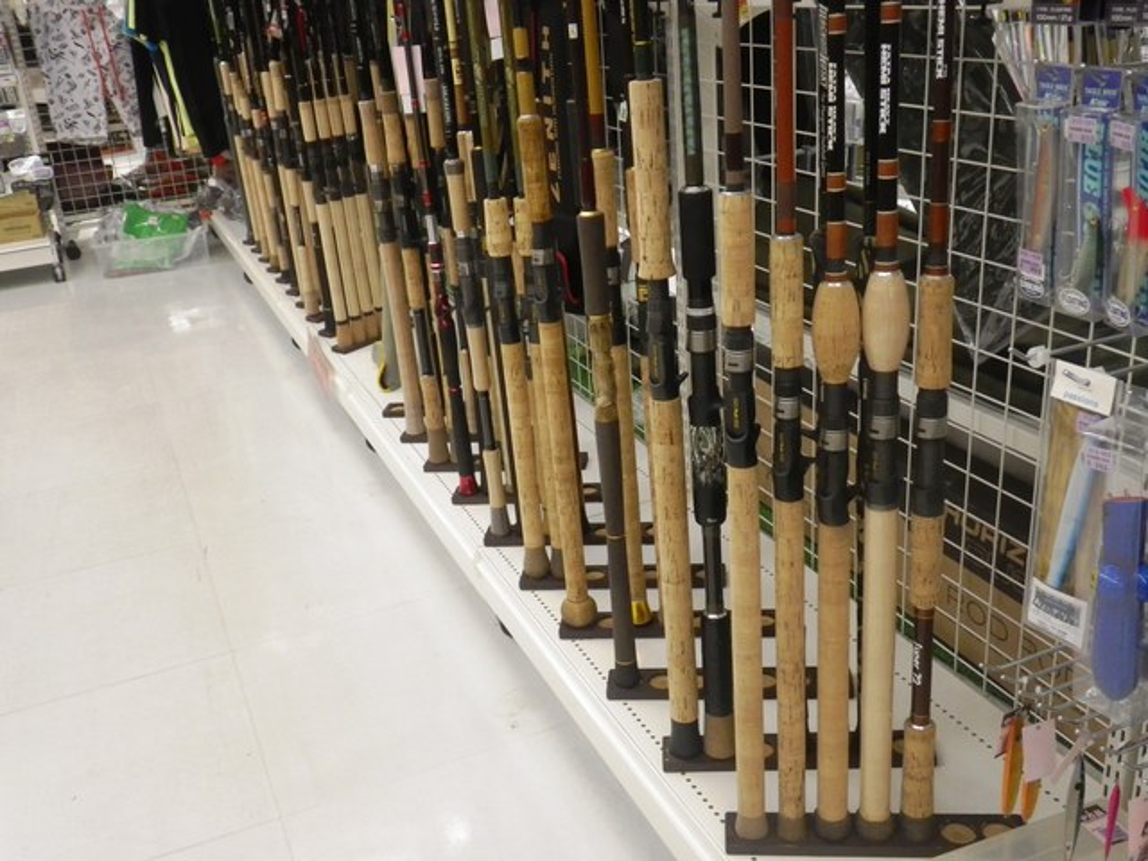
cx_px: 574
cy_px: 430
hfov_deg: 54.0
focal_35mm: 34
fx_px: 1128
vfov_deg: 41.8
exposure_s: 1/50
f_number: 3.8
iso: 320
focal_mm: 6.1
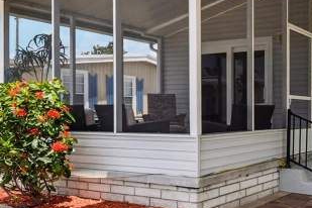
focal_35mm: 44
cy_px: 126
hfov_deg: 39.6
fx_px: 381
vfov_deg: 30.4
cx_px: 307
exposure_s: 1/640
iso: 400
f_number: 8
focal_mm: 17
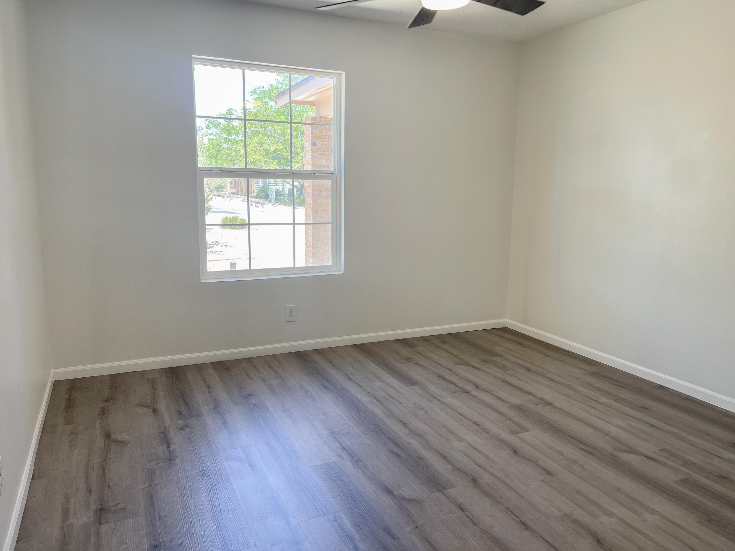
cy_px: 276
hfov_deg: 69.4
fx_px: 531
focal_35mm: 25
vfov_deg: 54.9
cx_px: 368
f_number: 1.6
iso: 50
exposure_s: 1/120
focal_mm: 5.1
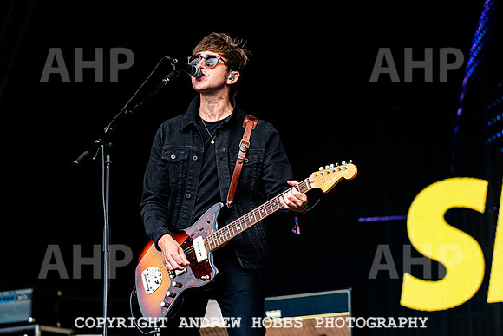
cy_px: 168
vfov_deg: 11.4
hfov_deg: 17.1
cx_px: 252
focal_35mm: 120
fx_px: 1677
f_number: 4.5
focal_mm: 120
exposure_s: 1/500
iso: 400
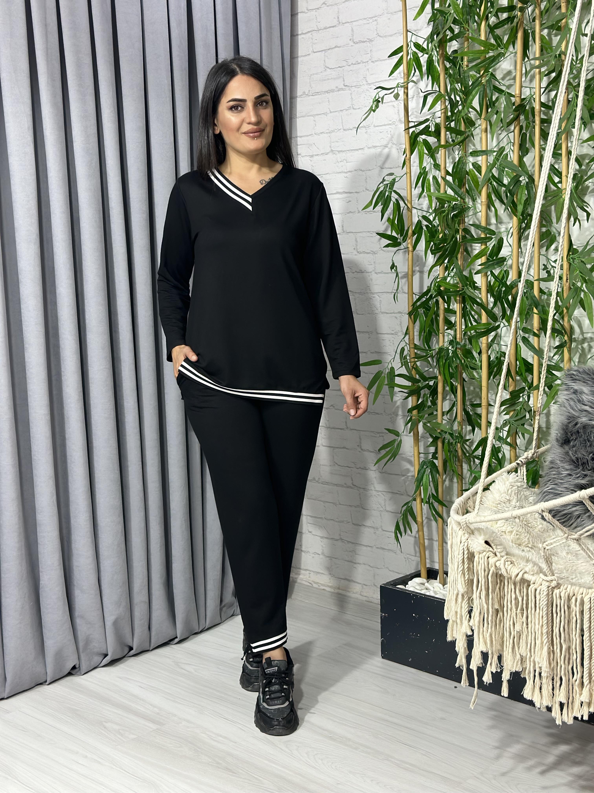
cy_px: 396
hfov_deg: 30.3
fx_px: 1098
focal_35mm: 48
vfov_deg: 39.7
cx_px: 297
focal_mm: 6.86
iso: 160
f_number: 1.78
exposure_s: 1/100
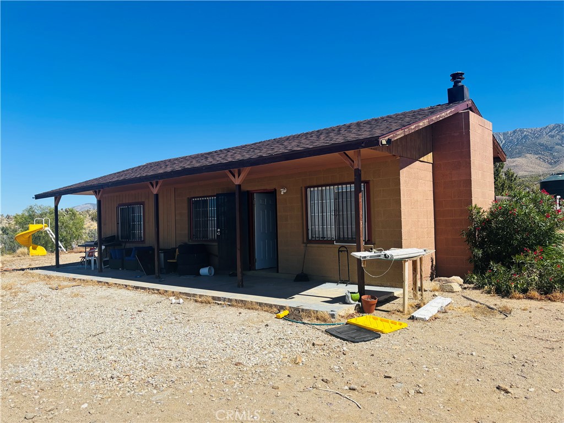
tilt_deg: +1.0
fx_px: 424
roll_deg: +1.1
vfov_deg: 53.1
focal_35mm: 26
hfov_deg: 67.3
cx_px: 282
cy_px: 212
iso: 50
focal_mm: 5.96
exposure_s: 1/3788
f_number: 1.6
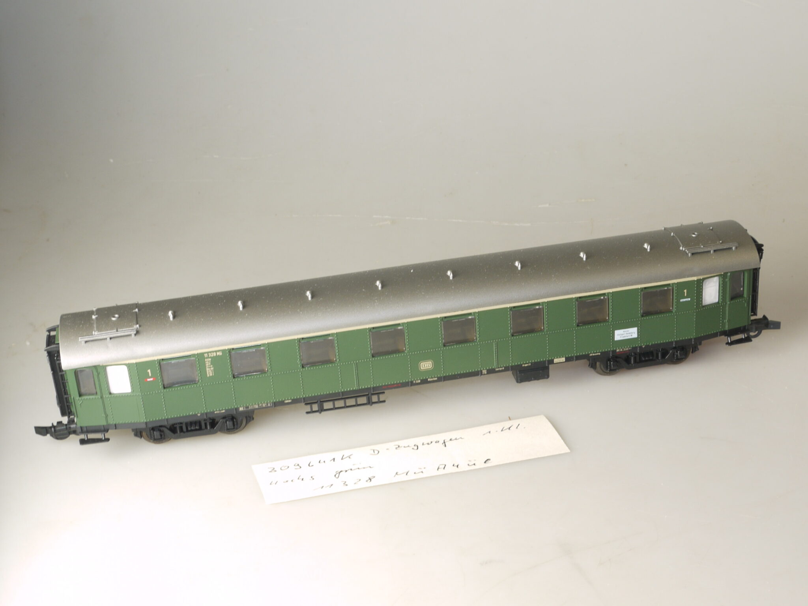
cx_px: 404
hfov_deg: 31.2
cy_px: 303
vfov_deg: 23.7
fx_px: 1447
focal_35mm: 62
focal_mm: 22
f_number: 10
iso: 100
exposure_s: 1/10
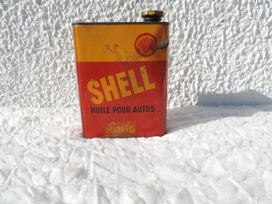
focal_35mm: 24
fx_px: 189
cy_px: 102
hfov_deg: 71.6
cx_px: 136
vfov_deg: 56.8
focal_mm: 4.3
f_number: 3.3
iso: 80
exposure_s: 1/1250
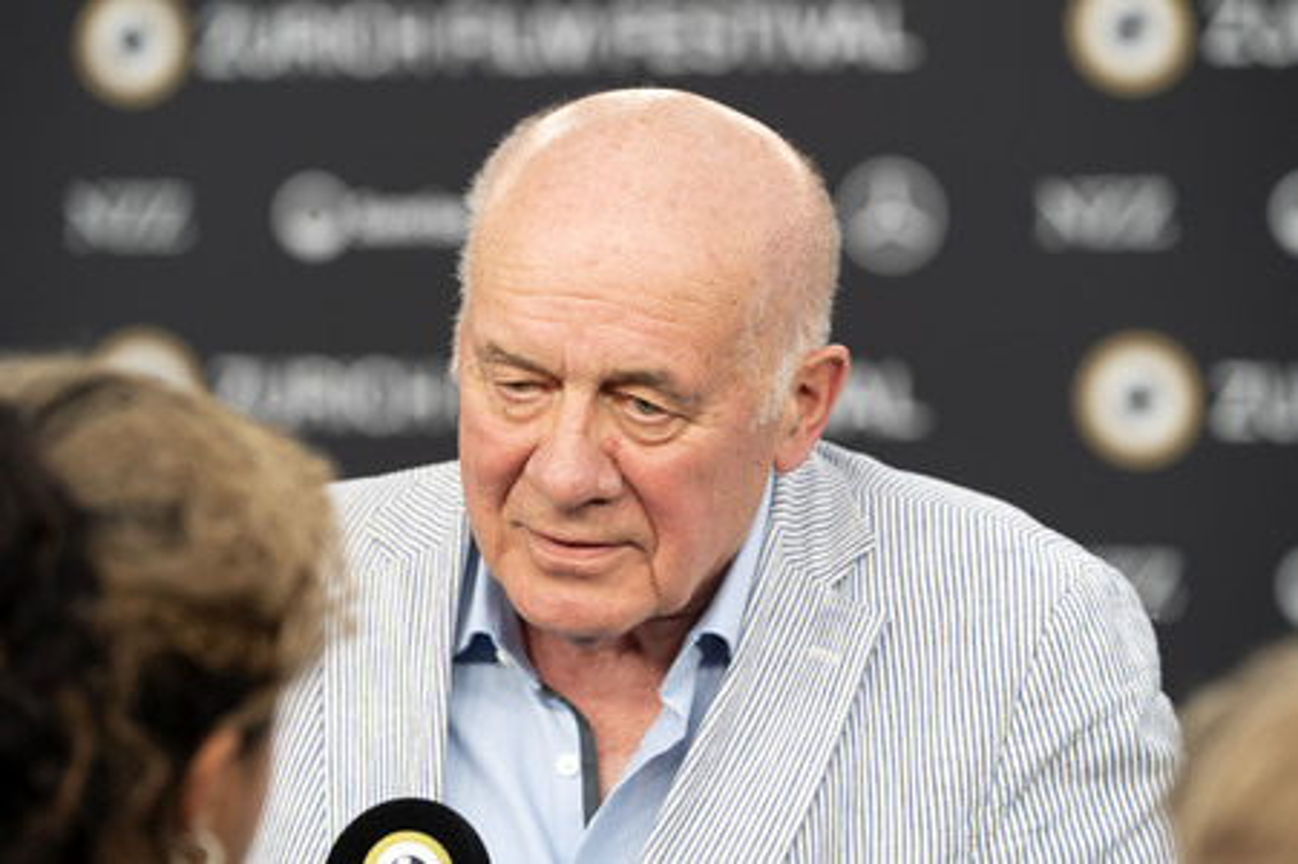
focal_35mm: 175
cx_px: 649
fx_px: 6305
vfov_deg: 7.8
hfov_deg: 11.8
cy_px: 432
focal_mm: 175
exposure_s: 1/200
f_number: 4.5
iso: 400
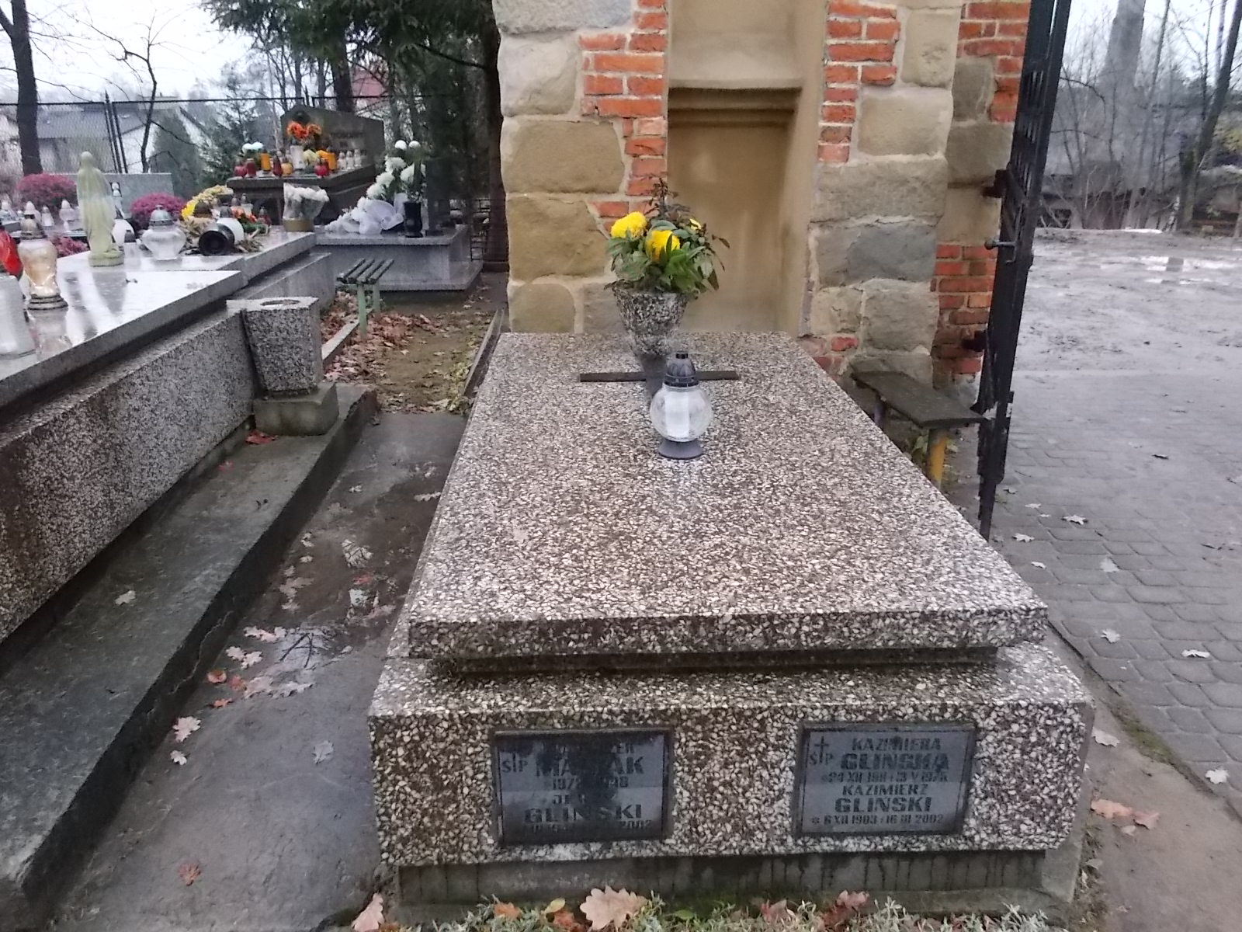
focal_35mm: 26
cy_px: 466
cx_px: 621
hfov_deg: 67.3
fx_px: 933
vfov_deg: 53.1
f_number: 3.2
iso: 400
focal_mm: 4.6
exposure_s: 1/500
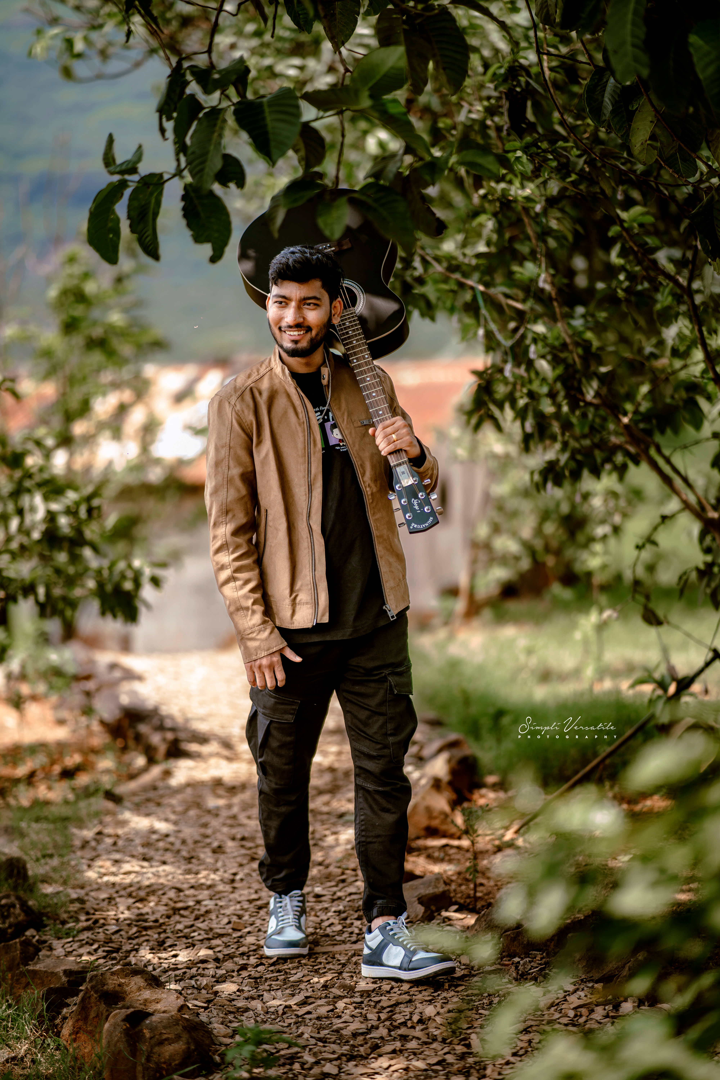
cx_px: 360
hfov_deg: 16.1
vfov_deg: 23.9
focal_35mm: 85
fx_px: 2550
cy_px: 540
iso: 80
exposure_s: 1/800
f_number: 1.4
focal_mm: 85
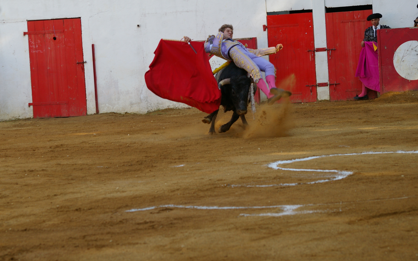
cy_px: 124
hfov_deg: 13.7
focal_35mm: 153
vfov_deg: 8.6
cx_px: 209
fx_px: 1743
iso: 400
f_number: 5.6
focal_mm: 100
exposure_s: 1/350
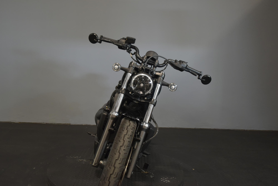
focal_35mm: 36
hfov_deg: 53.1
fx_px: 278
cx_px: 139
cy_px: 93
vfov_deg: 36.9
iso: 800
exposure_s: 1/30
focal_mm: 24
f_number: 4
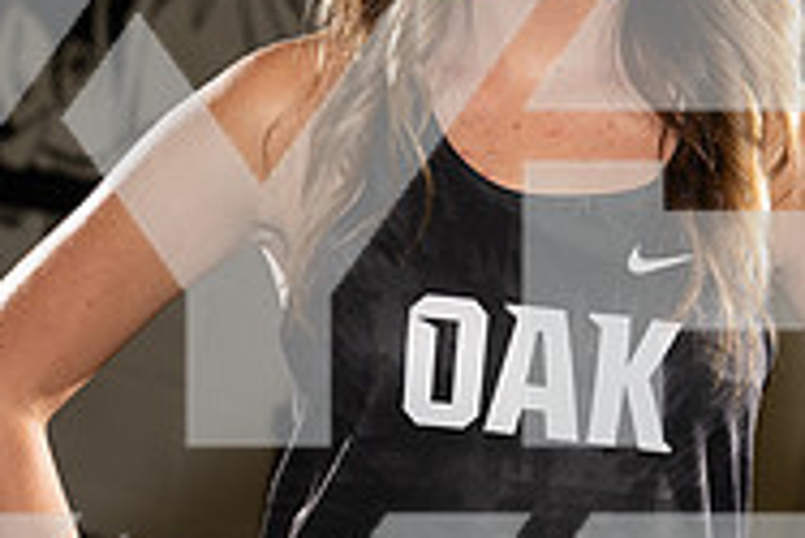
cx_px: 439
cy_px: 222
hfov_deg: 9.5
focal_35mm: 217
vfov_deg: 6.3
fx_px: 4856
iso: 400
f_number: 5
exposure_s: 1/250
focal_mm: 70
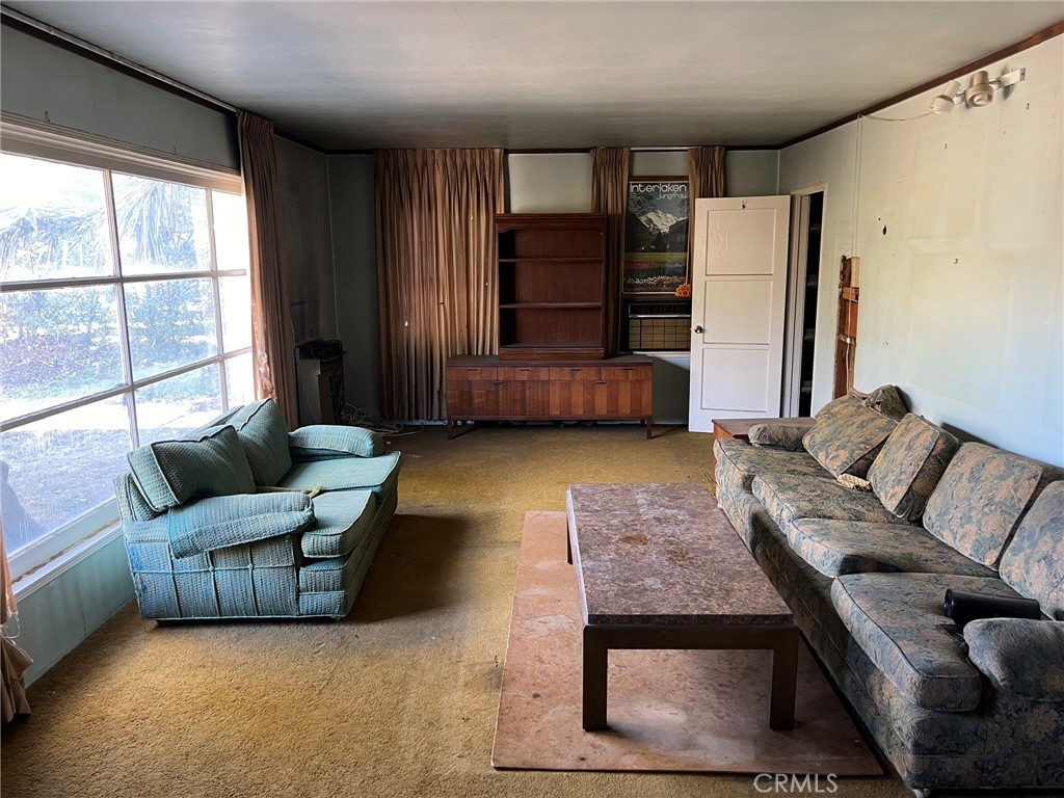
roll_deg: +0.7
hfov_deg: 67.3
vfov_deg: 53.1
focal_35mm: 26
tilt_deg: -9.9
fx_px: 799
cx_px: 532
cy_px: 399
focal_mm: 5.7
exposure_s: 1/60
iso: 250
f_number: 1.5
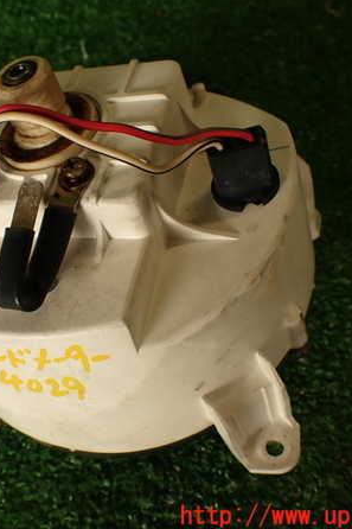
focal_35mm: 42
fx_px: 616
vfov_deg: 46.4
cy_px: 264
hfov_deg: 31.4
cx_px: 92
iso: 100
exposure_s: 1/100
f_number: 3.2
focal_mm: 5.4
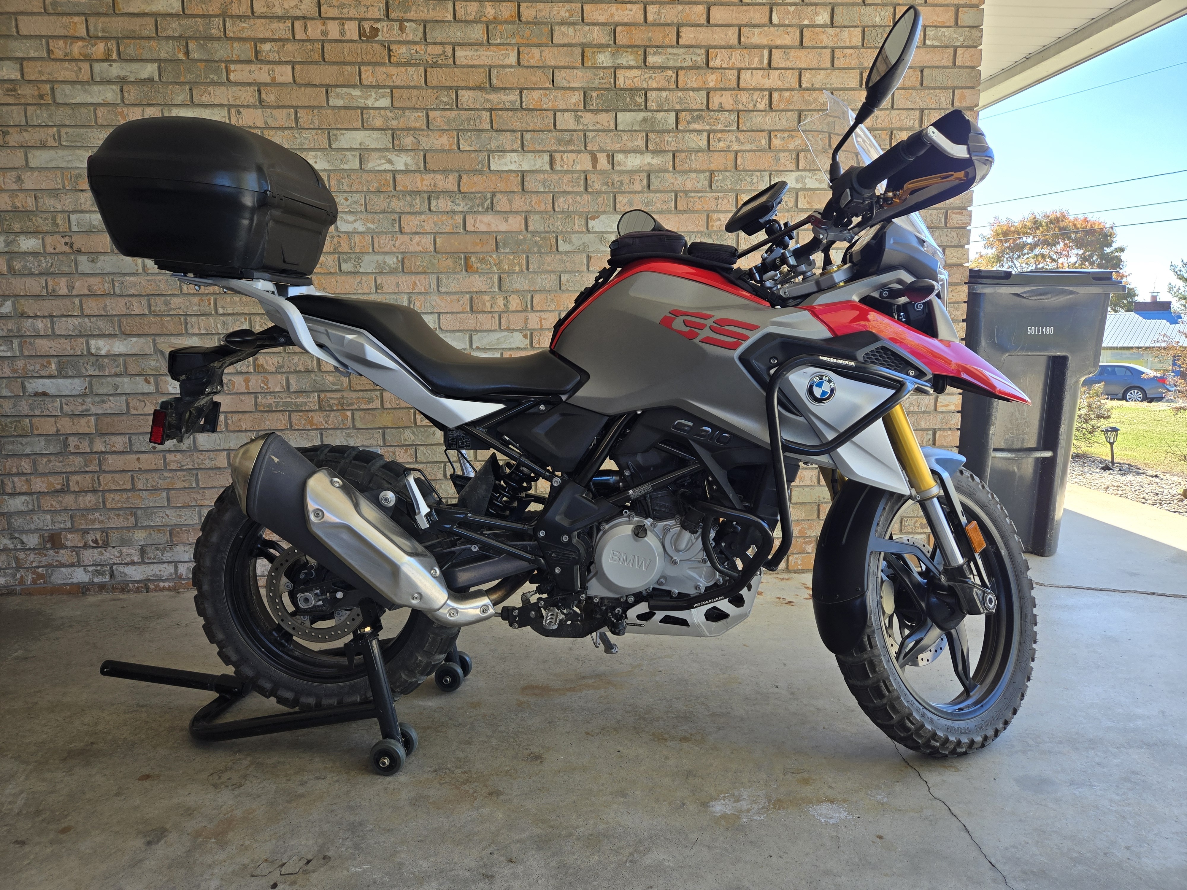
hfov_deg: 73.9
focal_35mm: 23
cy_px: 445
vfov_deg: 58.9
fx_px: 789
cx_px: 594
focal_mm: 5.4
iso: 32
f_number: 1.8
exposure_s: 1/180
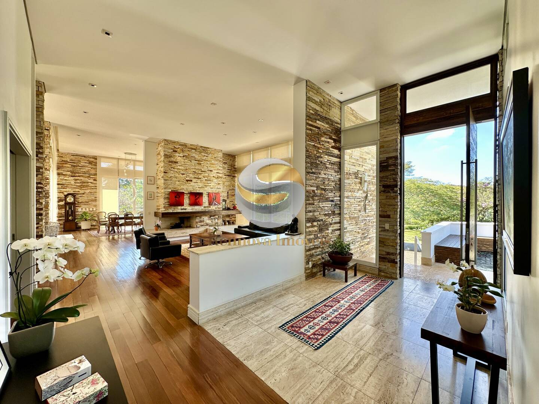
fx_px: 218
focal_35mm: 14
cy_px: 202
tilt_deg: -0.4
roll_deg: -0.9
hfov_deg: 102.1
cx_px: 270
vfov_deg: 85.7
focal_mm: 2.22
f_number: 2.2
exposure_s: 1/116
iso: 40
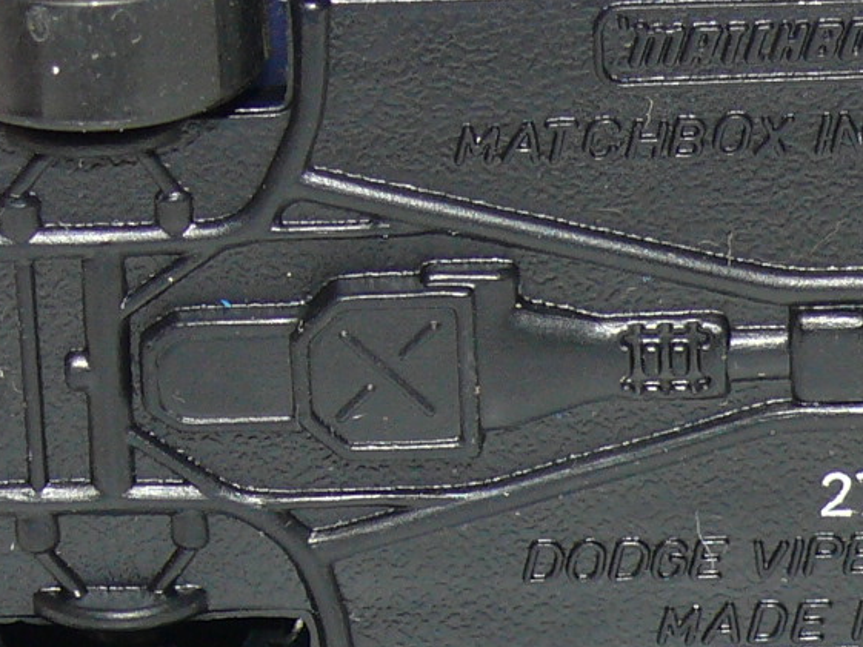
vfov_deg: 5.1
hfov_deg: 6.8
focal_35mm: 291
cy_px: 257
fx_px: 7256
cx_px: 817
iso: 100
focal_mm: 13.3
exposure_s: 1/30
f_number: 4
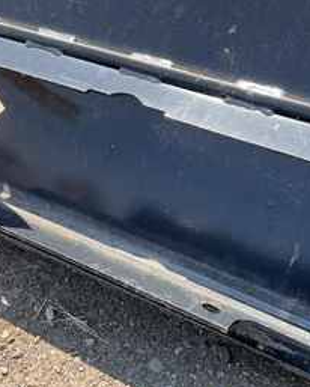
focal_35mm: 44
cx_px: 172
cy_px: 224
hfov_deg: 34.2
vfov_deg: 41.9
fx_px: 504
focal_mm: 3
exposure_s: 1/394
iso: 25
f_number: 1.8
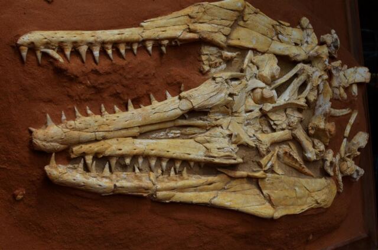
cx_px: 189
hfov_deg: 37.9
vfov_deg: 25.6
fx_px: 550
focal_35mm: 52
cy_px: 125
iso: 100
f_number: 8
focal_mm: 35
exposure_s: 1/250
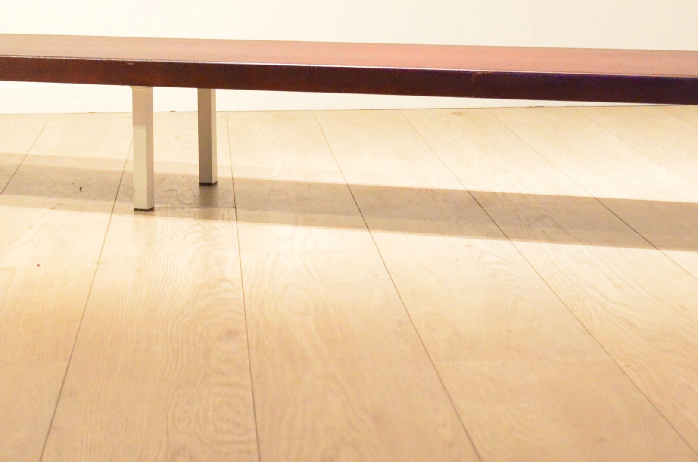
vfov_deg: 15.1
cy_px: 38
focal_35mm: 89
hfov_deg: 22.8
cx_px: 218
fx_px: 1722
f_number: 4.5
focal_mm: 26
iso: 6400
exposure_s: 1/80
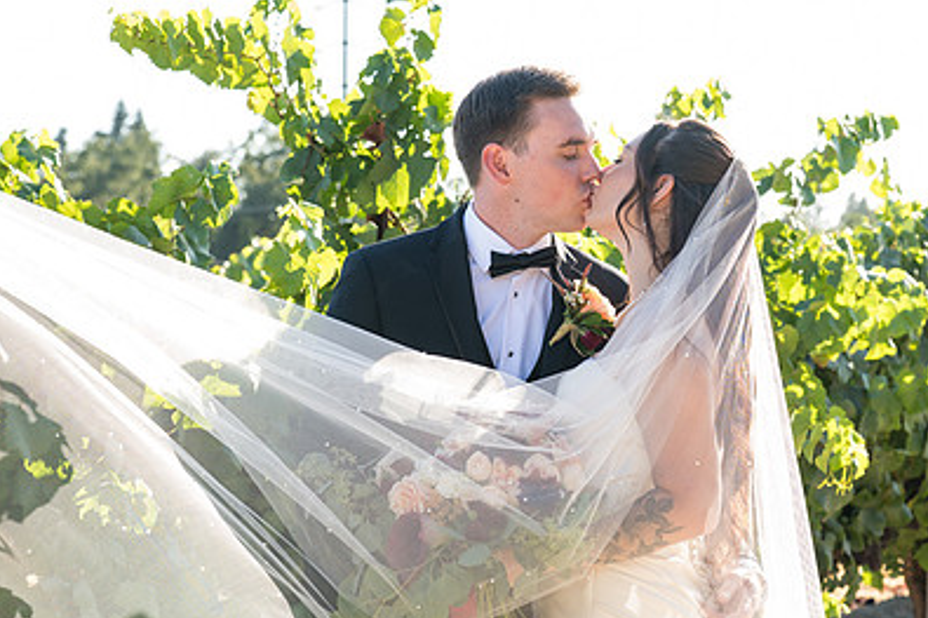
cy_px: 267
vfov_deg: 14.5
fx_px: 2422
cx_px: 660
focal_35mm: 94
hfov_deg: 21.6
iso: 500
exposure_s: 1/400
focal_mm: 64
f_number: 5
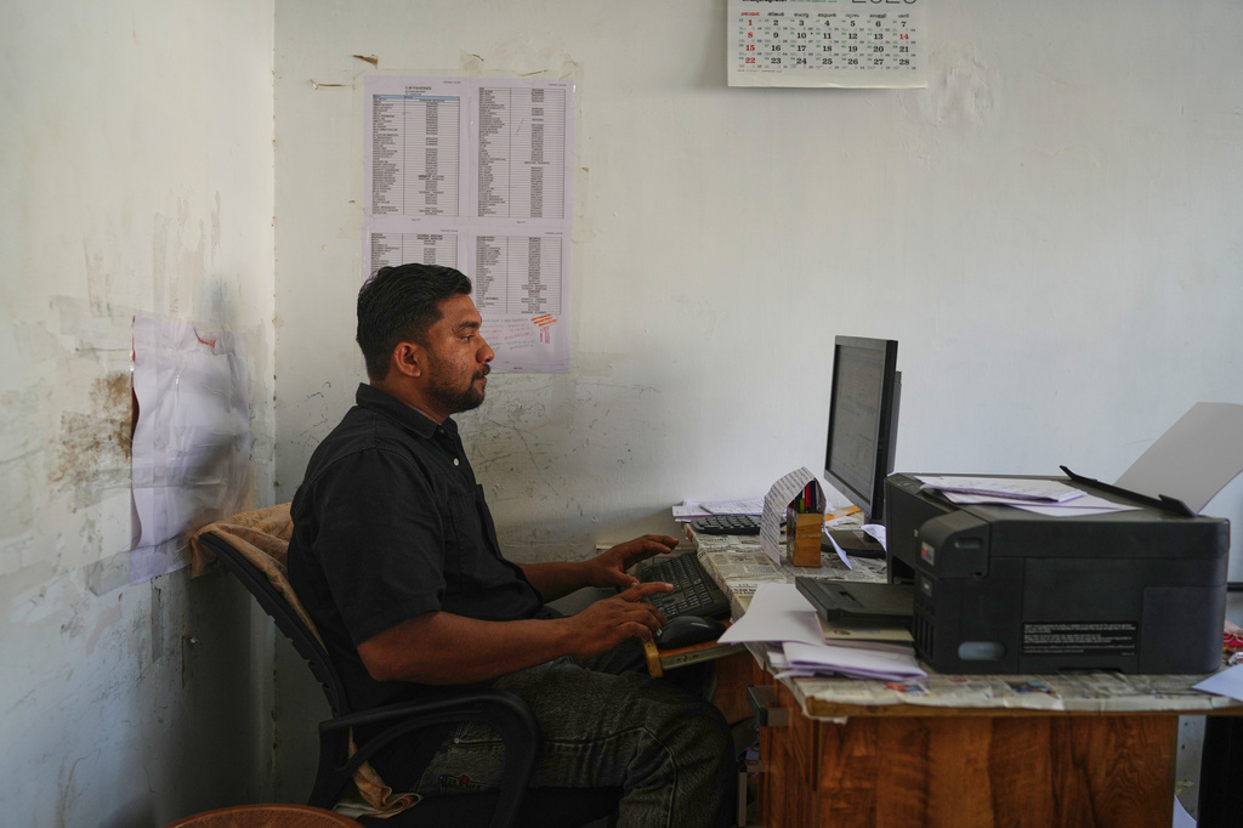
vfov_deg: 37.8
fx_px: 1208
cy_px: 414
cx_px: 622
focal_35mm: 35
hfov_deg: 54.4
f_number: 2.8
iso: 400
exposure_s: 1/320
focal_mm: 35
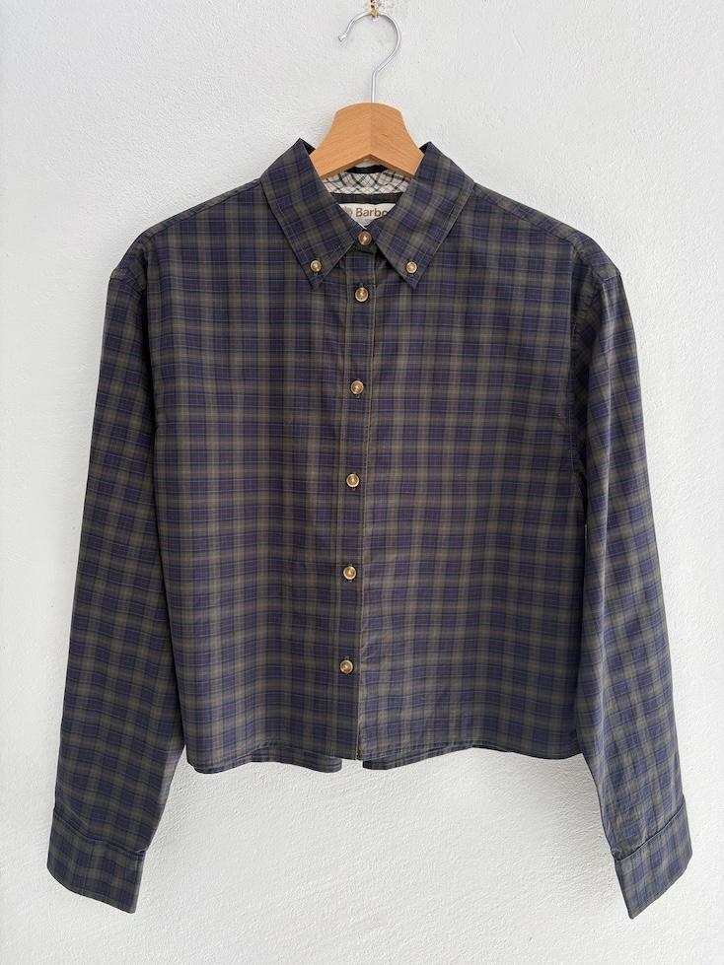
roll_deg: +1.2
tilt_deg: -5.1
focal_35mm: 26
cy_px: 482
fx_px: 725
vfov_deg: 67.3
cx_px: 362
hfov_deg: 53.1
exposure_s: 1/122
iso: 32
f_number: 1.6
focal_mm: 5.96
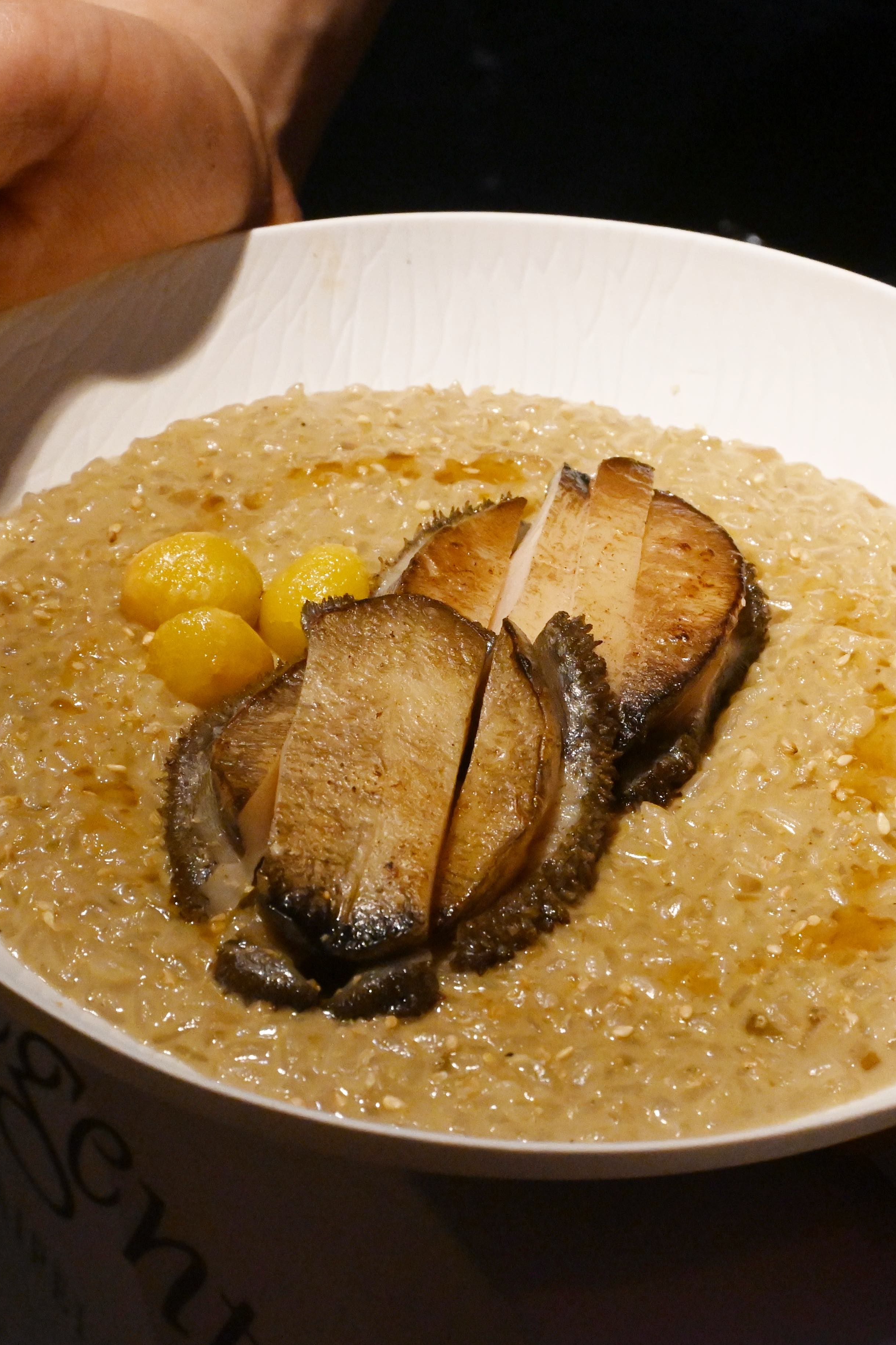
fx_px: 3397
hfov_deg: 15.0
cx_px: 528
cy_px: 674
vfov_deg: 22.4
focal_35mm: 91
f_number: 9
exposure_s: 1/320
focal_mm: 40
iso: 4000
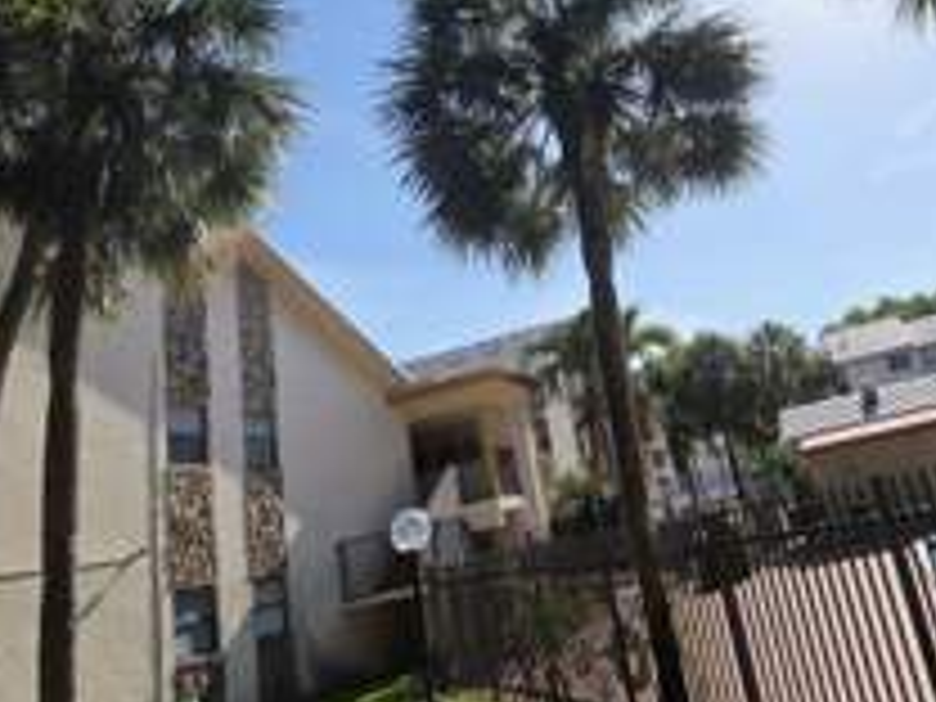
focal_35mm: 30
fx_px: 811
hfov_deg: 58.9
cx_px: 608
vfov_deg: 45.9
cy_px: 223
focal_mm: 2.2
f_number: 1.9
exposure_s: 1/2859
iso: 40
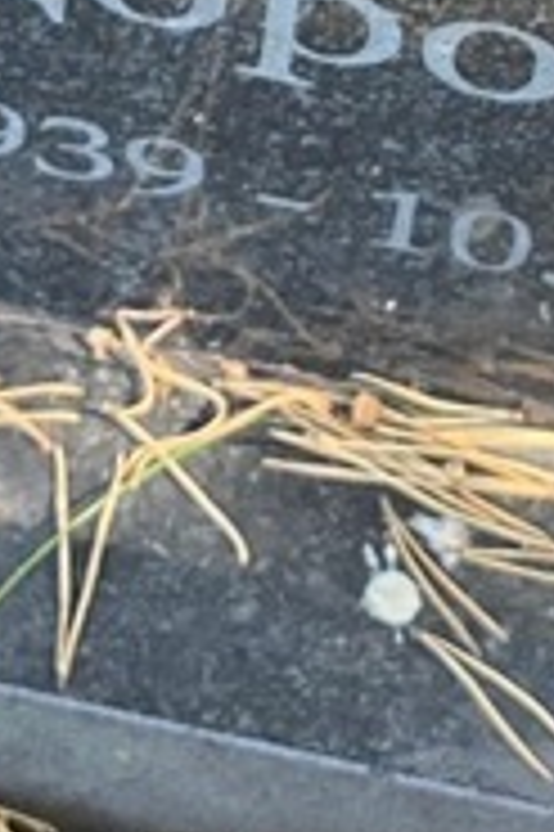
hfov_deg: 5.9
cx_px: 437
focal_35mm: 234
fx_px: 5411
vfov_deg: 8.7
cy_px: -306
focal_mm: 6
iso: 80
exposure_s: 1/121
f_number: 2
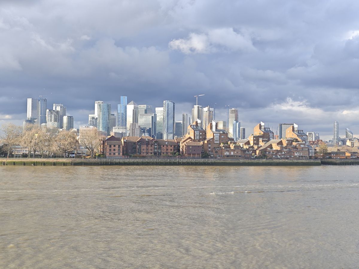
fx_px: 477
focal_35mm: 46
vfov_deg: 31.5
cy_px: 134
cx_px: 180
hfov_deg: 41.2
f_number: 1.6
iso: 50
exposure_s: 1/462
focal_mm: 6.55
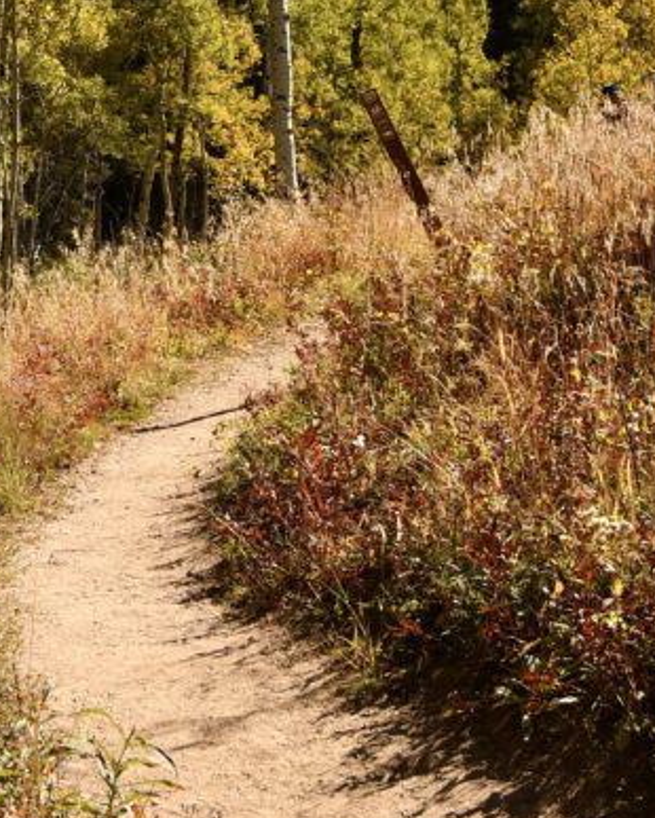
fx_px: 2324
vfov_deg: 19.6
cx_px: -182
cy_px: 99
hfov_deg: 15.3
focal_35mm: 96
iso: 100
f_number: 8
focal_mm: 22
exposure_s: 1/250
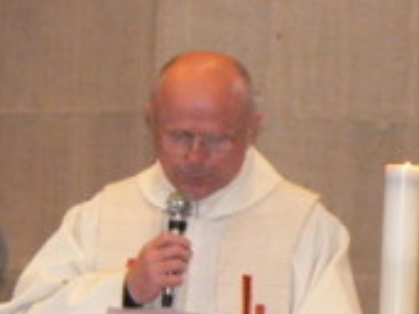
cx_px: -149
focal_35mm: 381
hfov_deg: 5.2
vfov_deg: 3.9
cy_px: 293
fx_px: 4608
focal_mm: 21.6
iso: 400
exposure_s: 1/30
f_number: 3.2
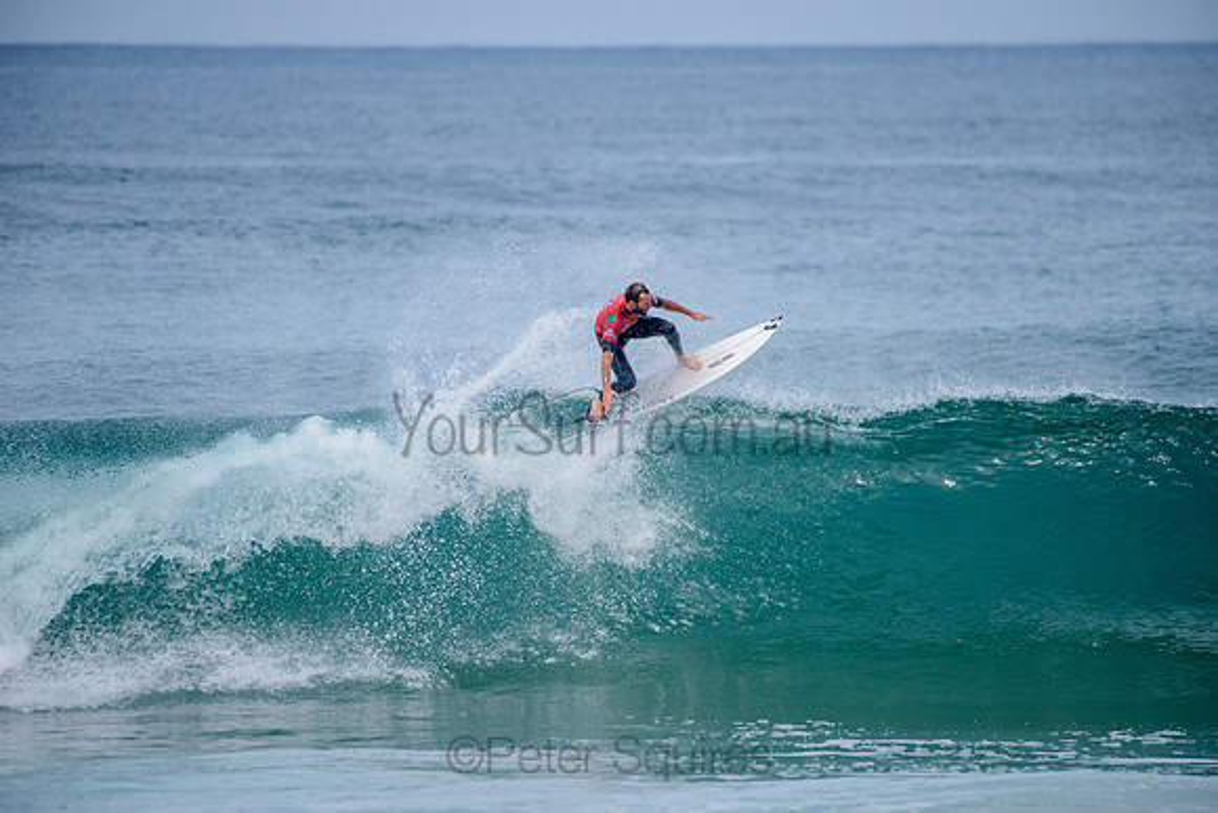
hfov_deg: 4.1
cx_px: 609
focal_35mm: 500
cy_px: 406
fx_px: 16920
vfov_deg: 2.8
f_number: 5.6
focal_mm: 500
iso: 250
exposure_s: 1/2000
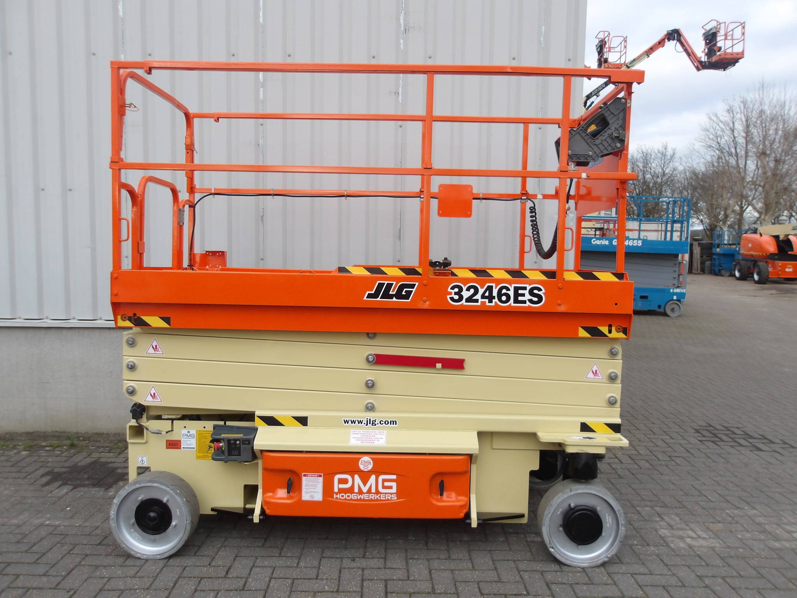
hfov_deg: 65.3
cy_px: 299
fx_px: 622
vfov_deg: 51.4
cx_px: 398
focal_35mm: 27
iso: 100
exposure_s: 1/287
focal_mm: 4.9
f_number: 3
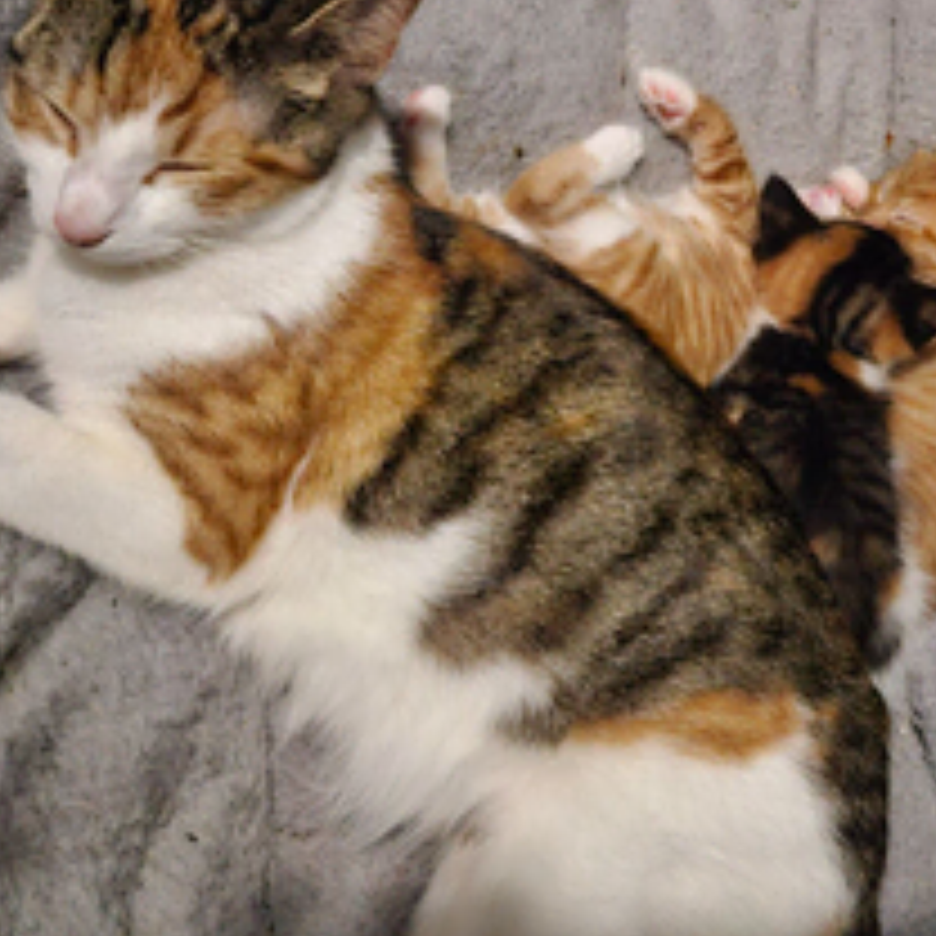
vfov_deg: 35.8
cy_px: 218
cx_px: 790
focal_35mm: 46
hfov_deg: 35.2
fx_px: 1407
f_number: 1.8
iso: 1250
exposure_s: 1/16.7
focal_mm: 5.4
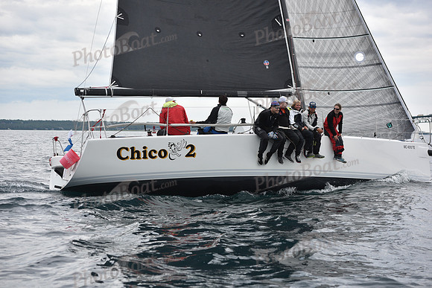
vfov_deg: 19.5
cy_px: 144
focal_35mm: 70
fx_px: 840
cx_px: 216
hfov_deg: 28.8
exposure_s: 1/800
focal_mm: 70
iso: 250
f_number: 4.5
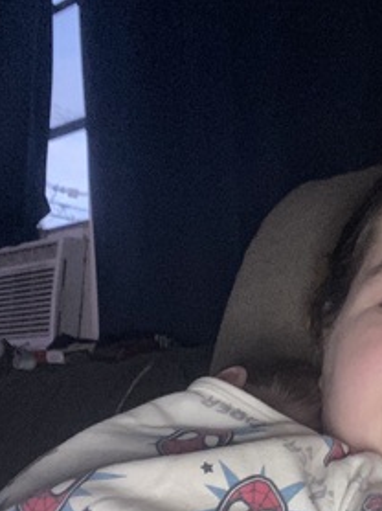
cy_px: 369
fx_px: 796
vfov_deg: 35.0
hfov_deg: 26.3
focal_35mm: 54
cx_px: 324
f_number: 2.2
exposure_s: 1/16
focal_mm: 2.71
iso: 250
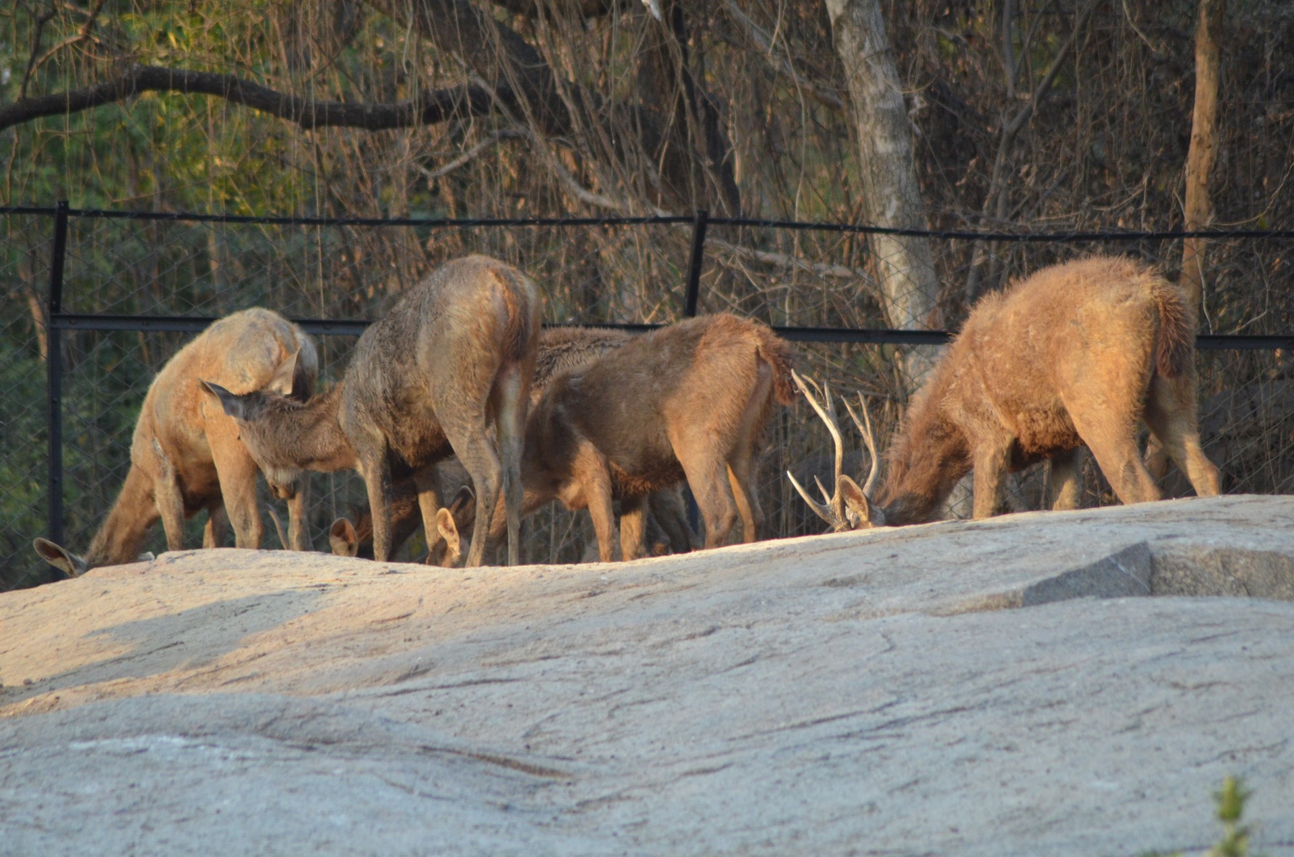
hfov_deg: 5.7
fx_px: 12914
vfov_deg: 3.8
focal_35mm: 360
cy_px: 428
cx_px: 647
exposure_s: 1/1250
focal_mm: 240
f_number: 5
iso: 1600
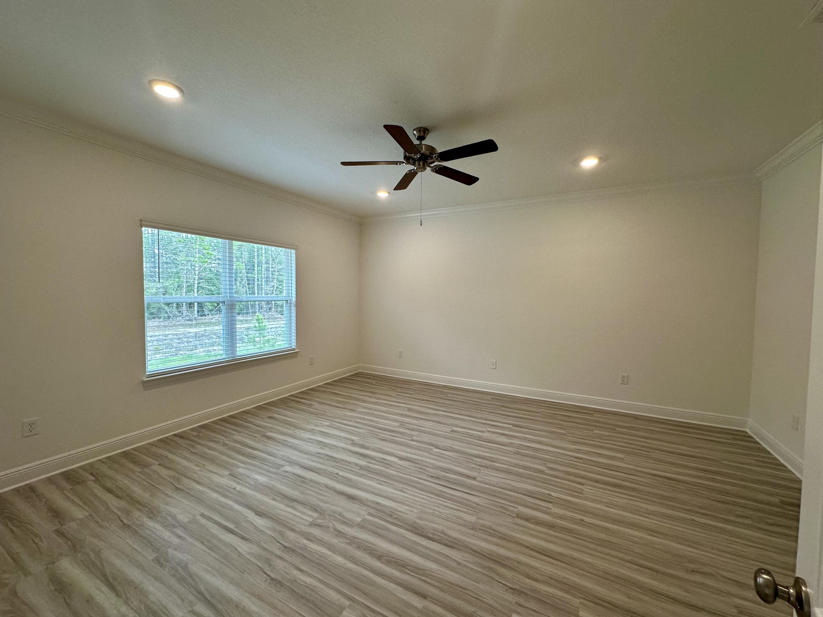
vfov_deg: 85.7
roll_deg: -1.0
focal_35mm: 14
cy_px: 308
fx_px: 333
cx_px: 412
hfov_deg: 102.1
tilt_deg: -2.2
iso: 125
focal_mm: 2.22
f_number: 2.2
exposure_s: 1/120
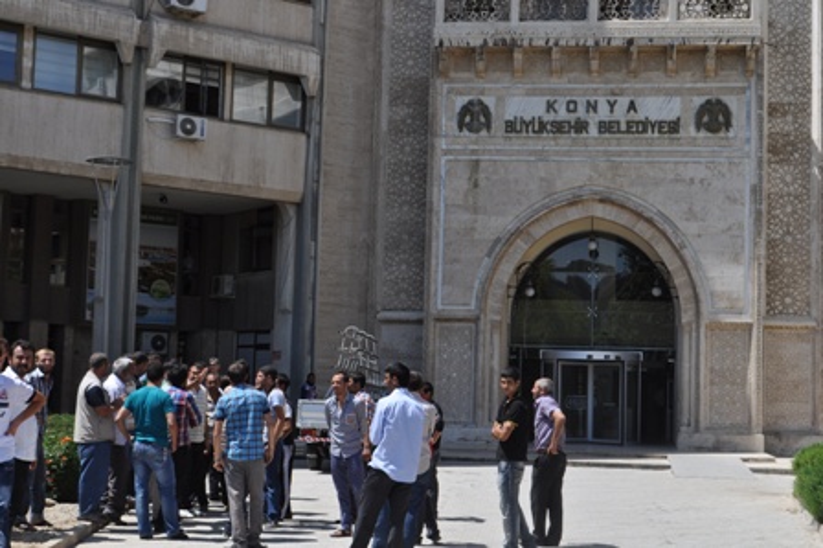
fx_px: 1302
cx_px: 412
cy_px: 274
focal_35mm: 57
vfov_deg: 23.7
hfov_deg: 35.1
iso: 200
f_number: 9
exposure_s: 1/320
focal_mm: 38
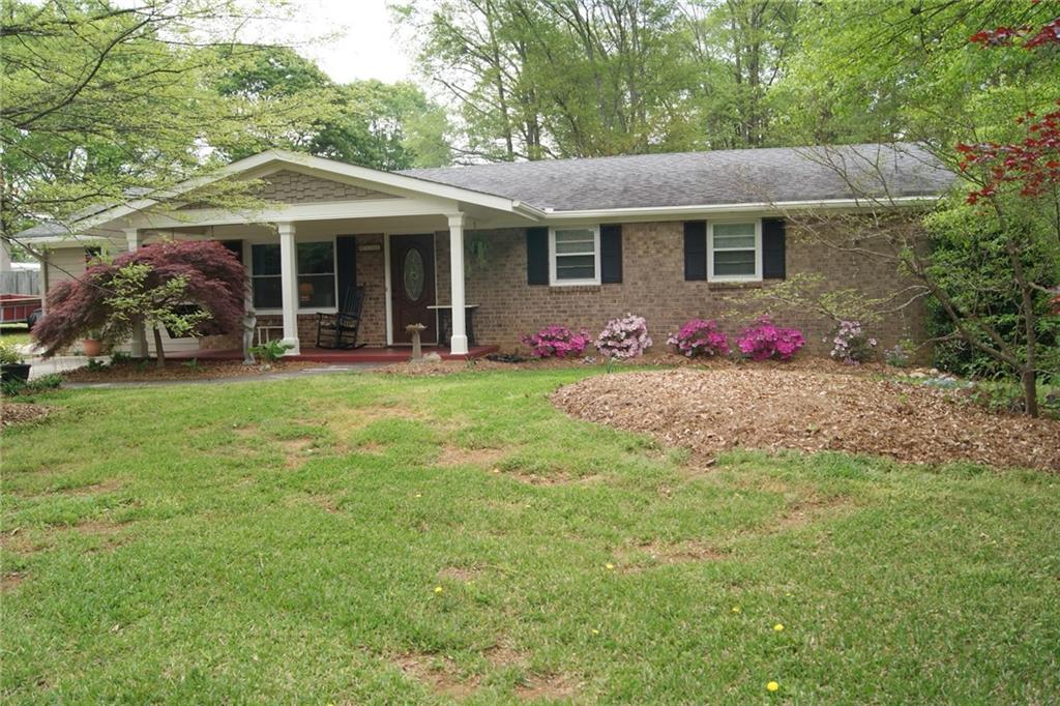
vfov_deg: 43.6
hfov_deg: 61.9
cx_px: 530
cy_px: 353
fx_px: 883
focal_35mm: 30
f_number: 6.3
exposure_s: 1/60
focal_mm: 20
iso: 100
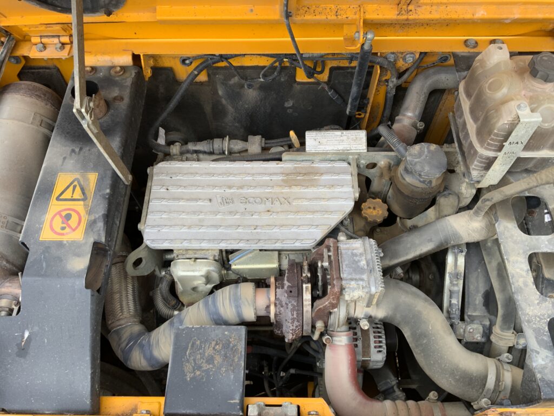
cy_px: 208
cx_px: 277
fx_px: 464
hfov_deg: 61.7
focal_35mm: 29
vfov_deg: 48.2
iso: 16
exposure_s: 1/151
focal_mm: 3
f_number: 1.8
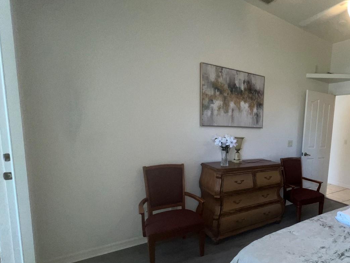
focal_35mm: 20
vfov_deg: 65.4
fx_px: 202
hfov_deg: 76.4
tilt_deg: -8.0
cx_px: 258
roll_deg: -2.9
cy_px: 157
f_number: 1.8
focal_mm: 1.57
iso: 125
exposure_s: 1/120
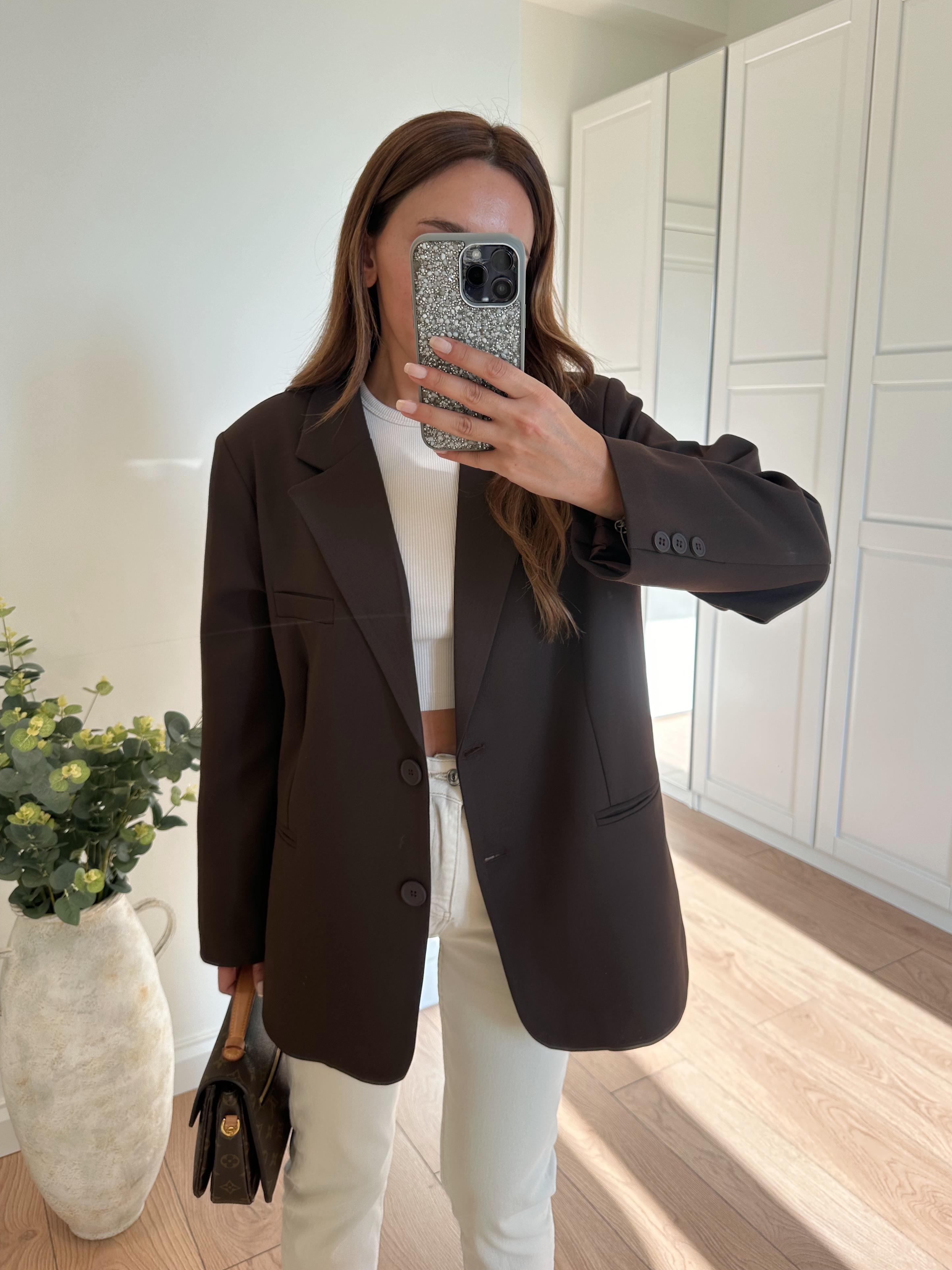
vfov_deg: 69.4
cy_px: 613
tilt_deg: -25.2
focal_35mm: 25
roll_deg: -0.3
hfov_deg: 54.9
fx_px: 917
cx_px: 491
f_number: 1.78
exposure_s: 1/268
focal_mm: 6.86
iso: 80
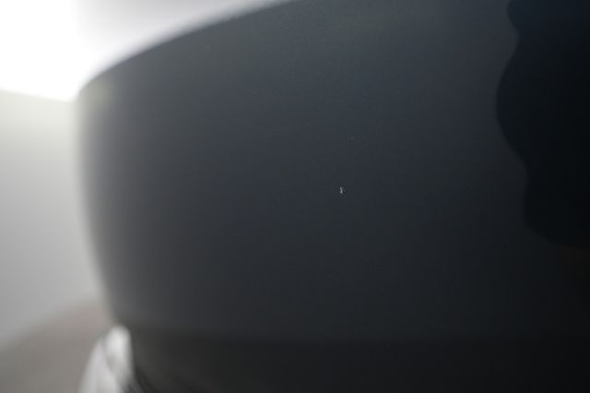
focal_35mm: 28
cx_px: 295
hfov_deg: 65.5
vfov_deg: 46.4
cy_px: 196
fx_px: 459
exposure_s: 1/100
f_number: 4.5
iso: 3200
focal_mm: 28
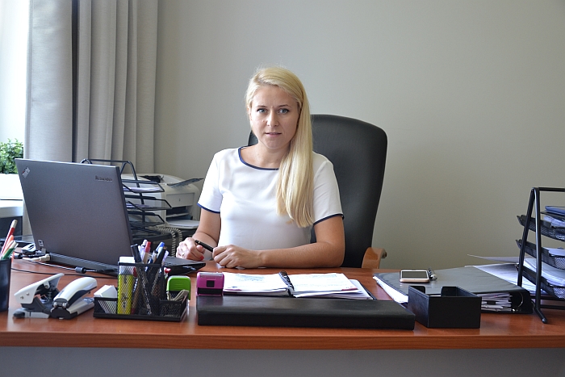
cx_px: 282
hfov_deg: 43.6
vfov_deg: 29.9
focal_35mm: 45
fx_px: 706
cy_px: 188
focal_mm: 30
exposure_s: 1/40
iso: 400
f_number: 5
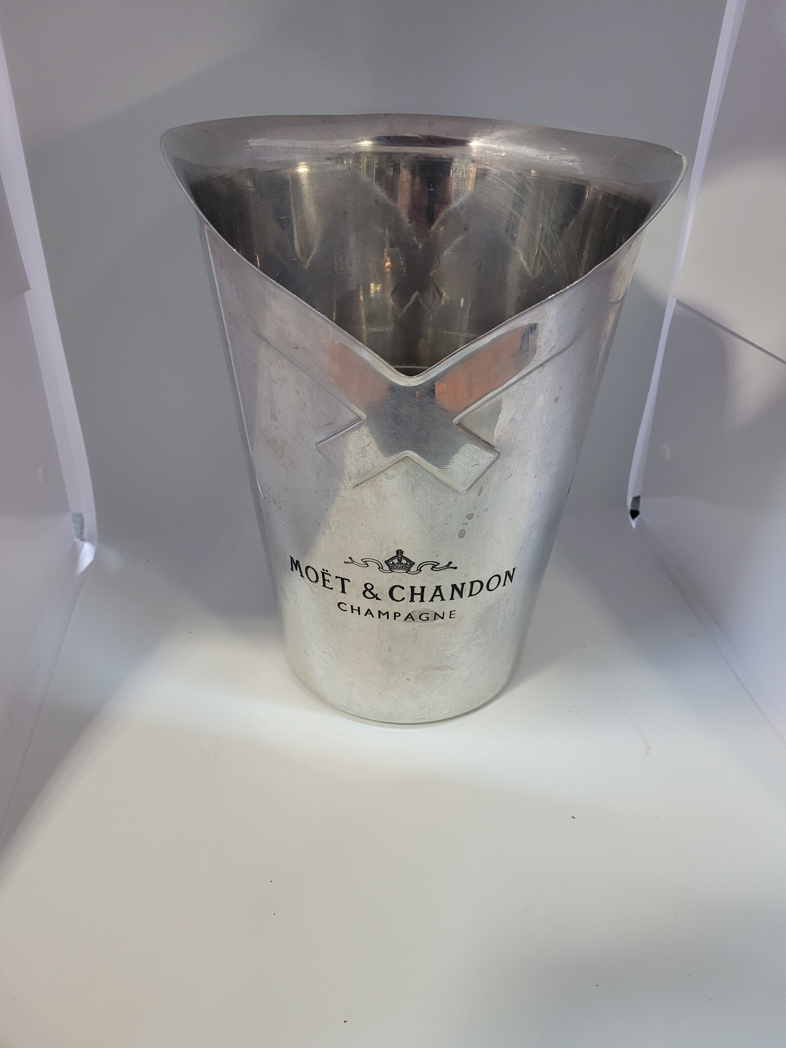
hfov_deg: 53.1
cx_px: 393
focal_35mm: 26
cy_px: 524
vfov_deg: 67.3
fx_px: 787
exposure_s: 1/50
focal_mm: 5.4
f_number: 1.8
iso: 320
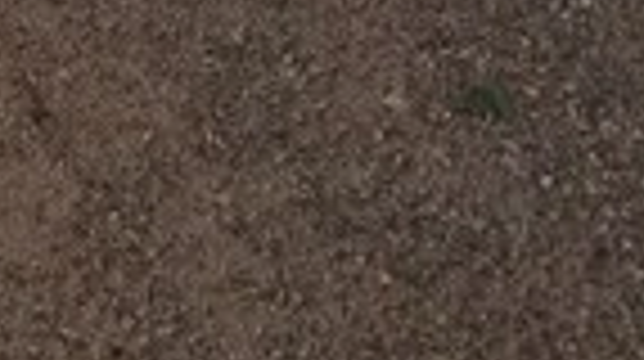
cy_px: -1188
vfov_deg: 5.6
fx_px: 3070
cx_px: -270
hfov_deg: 11.6
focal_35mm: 180
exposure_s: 1/645
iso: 12
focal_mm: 6.3
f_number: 1.7
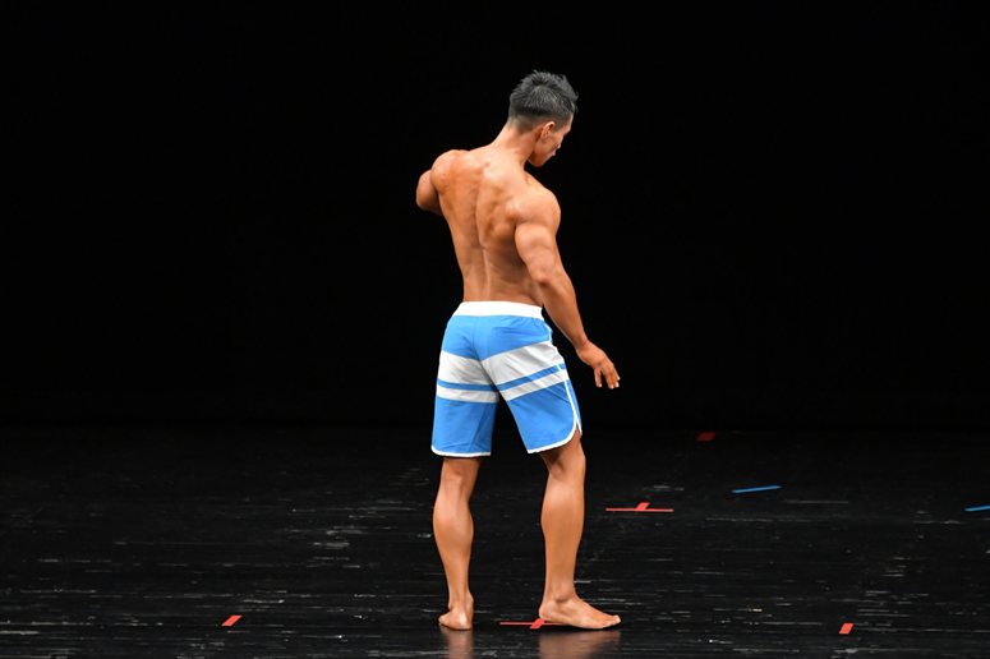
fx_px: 8246
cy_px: 330
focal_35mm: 300
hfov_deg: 6.9
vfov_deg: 4.6
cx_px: 495
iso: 3200
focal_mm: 200
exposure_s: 1/400
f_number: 5.6
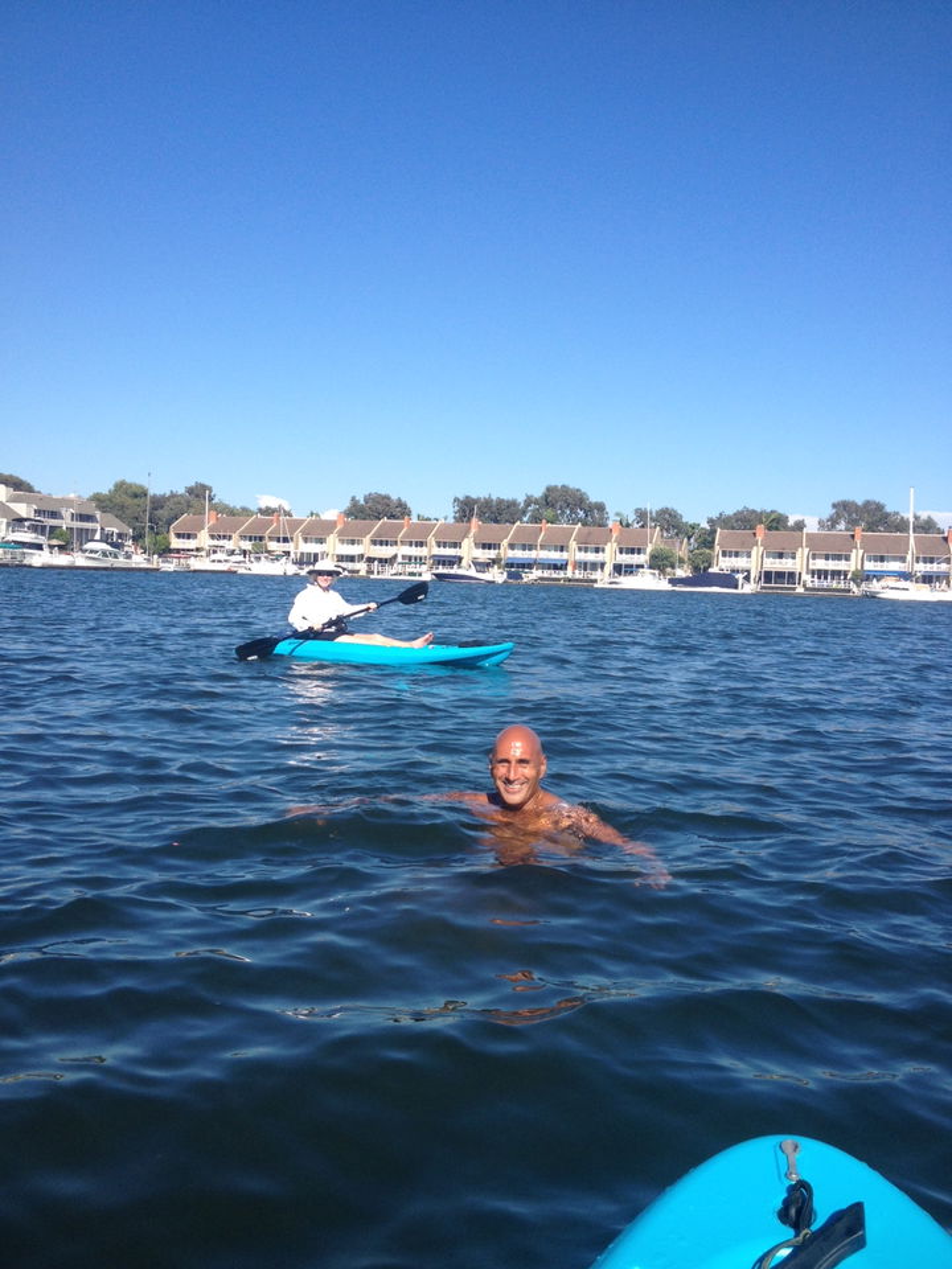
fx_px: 1283
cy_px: 634
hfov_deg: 40.7
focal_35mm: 35
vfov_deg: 52.6
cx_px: 476
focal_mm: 4.28
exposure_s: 1/1672
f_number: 2.4
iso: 50
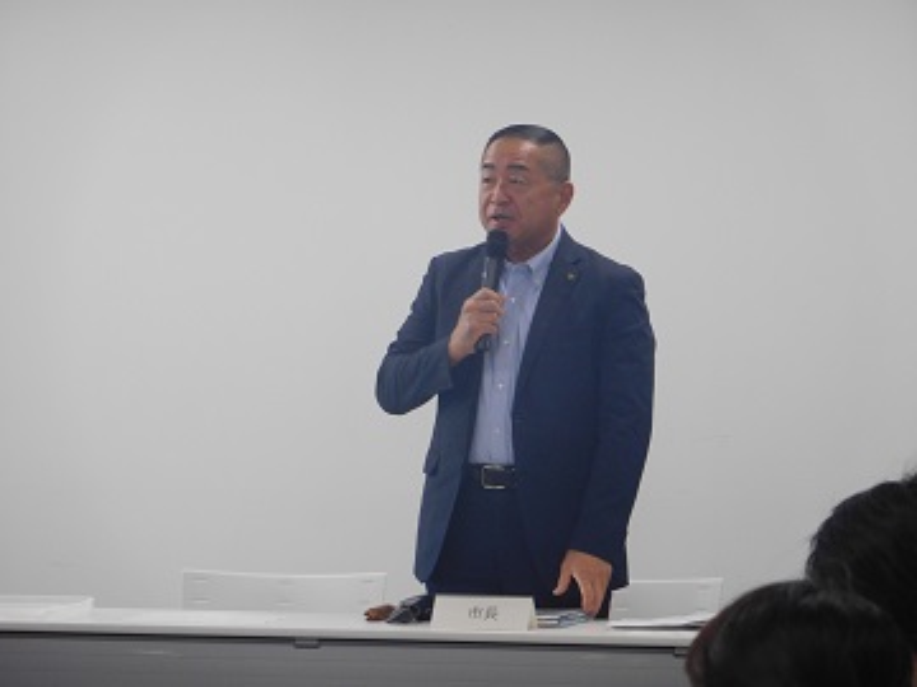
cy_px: 344
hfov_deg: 8.8
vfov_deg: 6.6
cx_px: 458
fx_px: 5960
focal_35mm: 225
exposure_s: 1/30
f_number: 5.5
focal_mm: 40.1
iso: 280
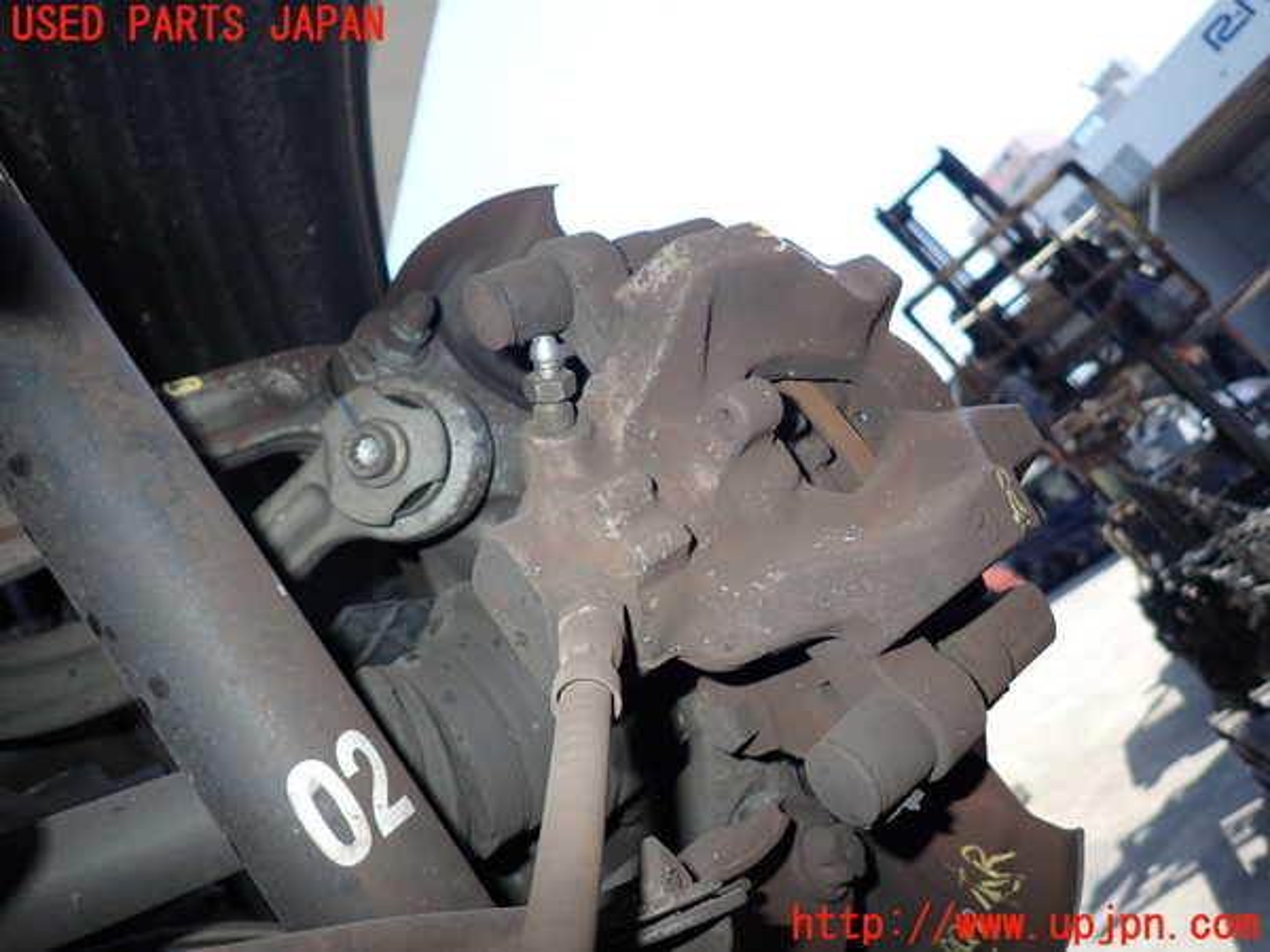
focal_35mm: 25
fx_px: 917
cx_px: 635
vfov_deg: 54.9
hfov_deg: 69.4
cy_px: 476
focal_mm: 4.5
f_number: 5.6
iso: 100
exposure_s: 1/125
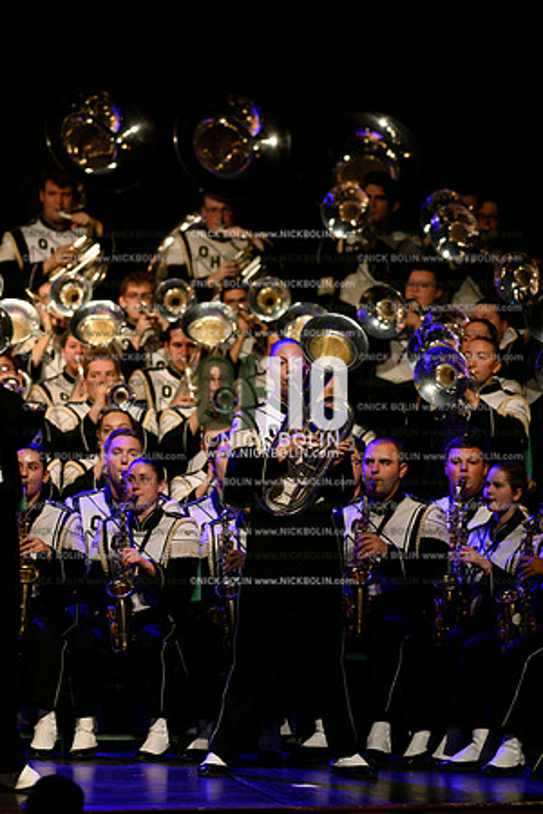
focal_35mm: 300
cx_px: 272
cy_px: 407
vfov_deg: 6.9
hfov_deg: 4.6
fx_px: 6787
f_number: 4
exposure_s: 1/500
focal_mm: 300
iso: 6400
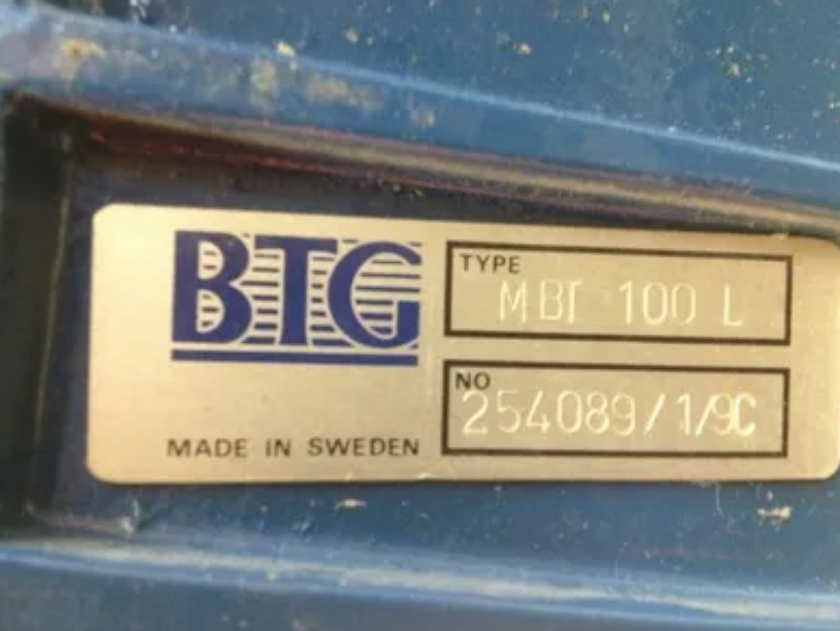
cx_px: 419
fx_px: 874
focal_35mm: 36
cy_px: 313
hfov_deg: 51.3
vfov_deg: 39.7
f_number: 2.4
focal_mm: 4.28
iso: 400
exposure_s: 1/17
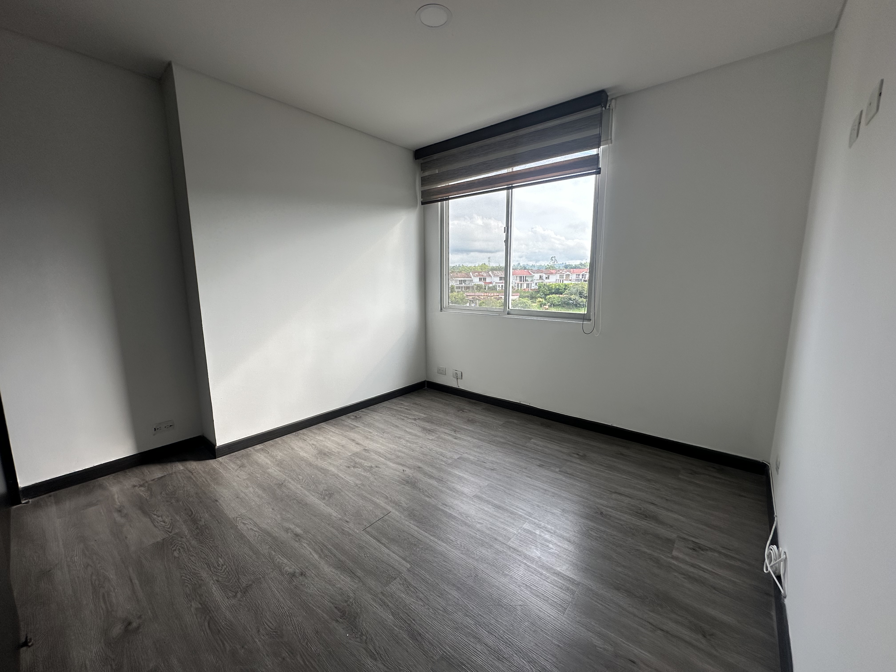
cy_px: 336
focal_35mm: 14
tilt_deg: -7.7
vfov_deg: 85.7
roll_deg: -1.3
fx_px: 362
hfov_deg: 102.1
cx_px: 448
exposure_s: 1/340
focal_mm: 2.22
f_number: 2.2
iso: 40
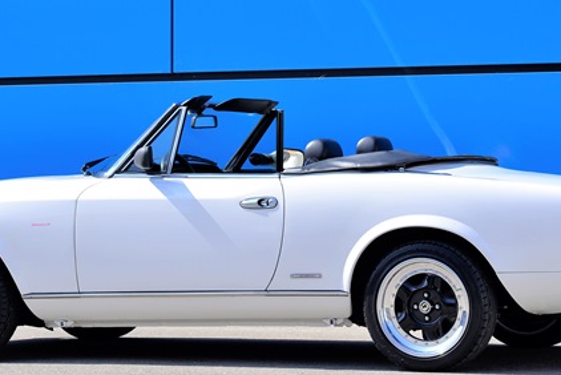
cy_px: 29
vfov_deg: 8.6
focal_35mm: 159
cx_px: 286
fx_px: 2479
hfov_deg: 12.9
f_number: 7.1
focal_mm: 70
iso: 160
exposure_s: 1/320
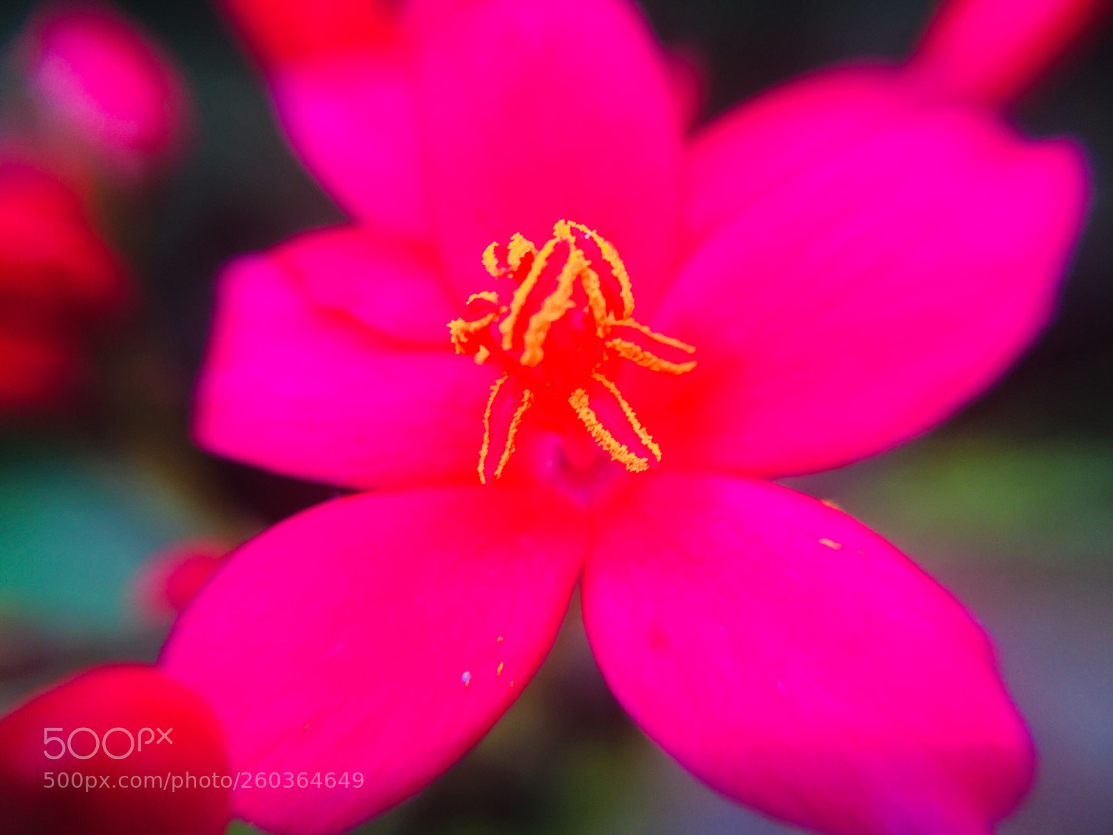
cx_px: 556
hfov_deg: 61.7
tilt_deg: -40.0
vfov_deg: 48.2
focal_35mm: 29
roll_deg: -0.5
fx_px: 932
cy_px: 418
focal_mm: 4.15
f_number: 2.2
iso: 25
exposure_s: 1/50
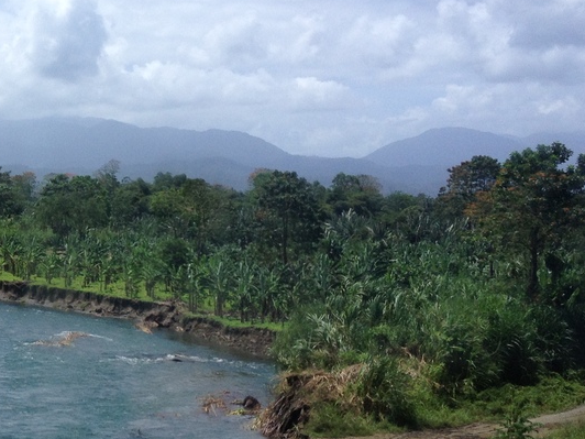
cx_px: -23
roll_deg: -1.1
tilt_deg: -4.2
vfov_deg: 18.7
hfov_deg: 23.5
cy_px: 228
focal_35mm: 79
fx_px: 1335
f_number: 2.4
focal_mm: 4.28
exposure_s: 1/1381
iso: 50
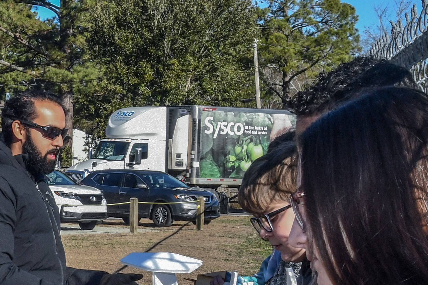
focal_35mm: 114
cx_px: -170
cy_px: 240
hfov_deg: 16.7
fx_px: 1355
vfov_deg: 12.0
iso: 320
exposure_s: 1/250
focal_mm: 24
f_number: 14
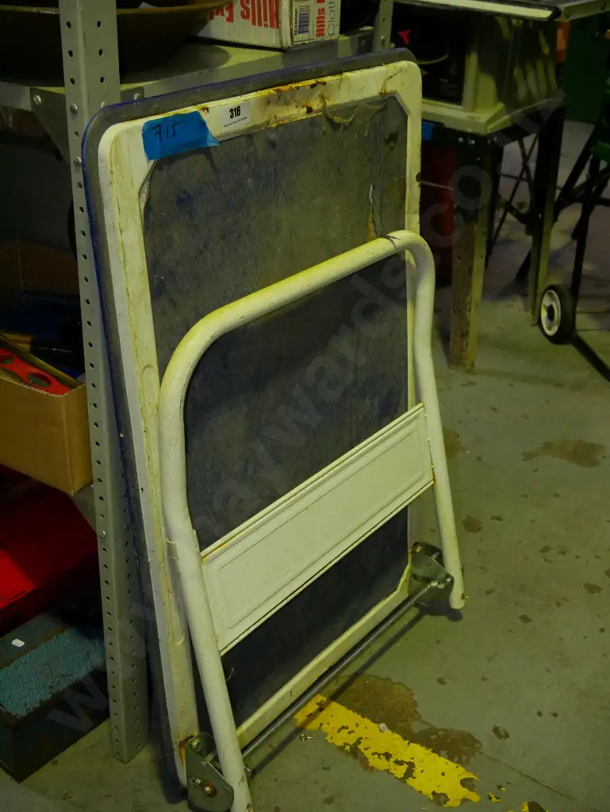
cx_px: 305
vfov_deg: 42.9
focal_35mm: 44
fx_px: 1033
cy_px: 406
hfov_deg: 32.9
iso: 3200
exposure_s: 1/125
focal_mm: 22
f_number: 5.6
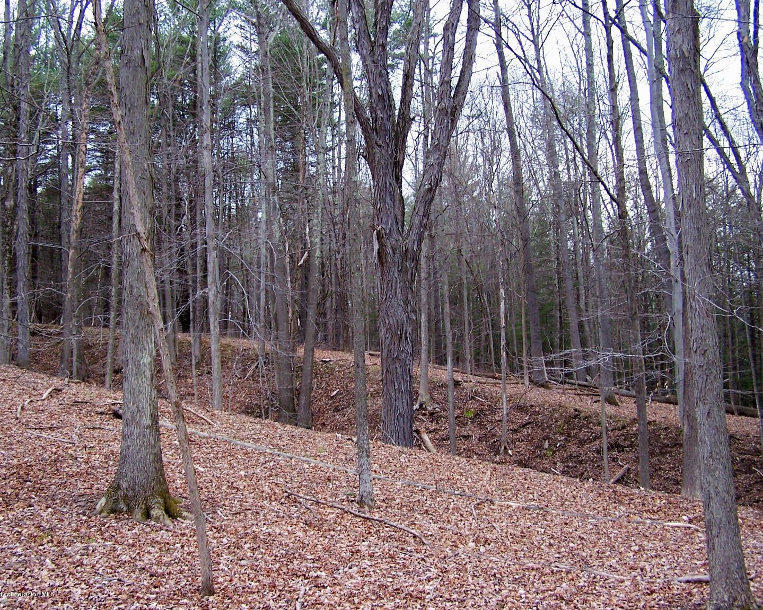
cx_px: 368
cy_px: 306
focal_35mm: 40
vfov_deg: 37.3
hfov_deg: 45.8
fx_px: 903
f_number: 2.8
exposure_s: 1/60
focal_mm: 6.3
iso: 80
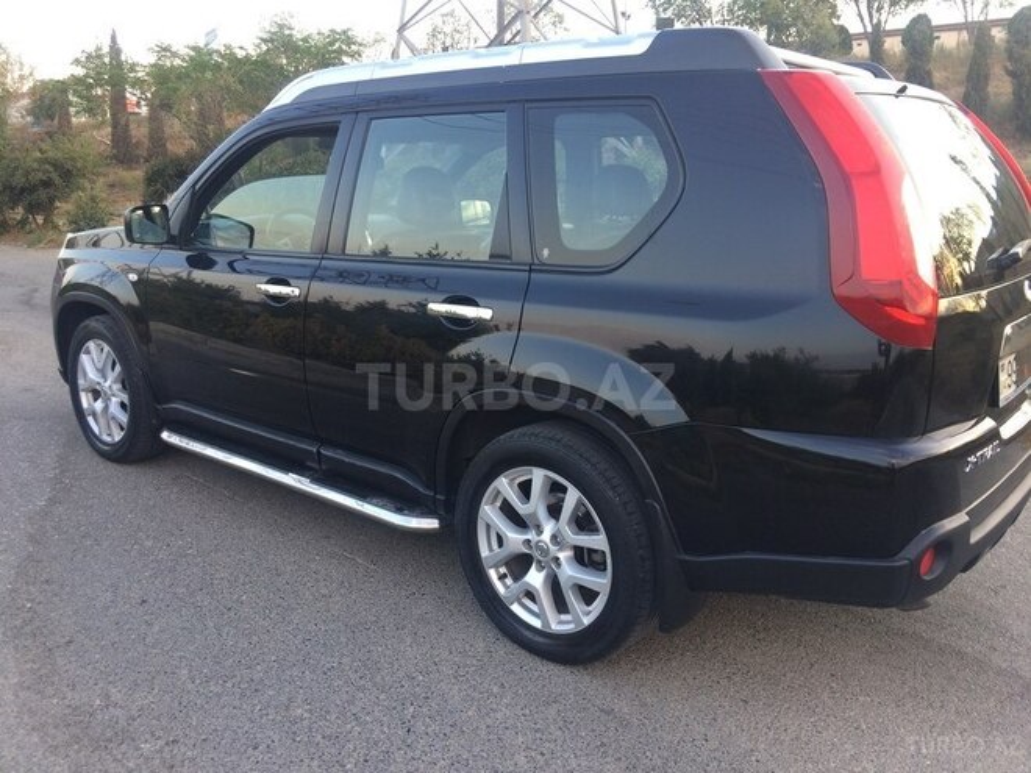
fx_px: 864
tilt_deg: -12.3
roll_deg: +0.4
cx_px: 516
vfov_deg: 48.2
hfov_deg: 61.7
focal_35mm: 29
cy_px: 386
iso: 32
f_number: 2.2
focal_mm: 4.15
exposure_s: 1/50
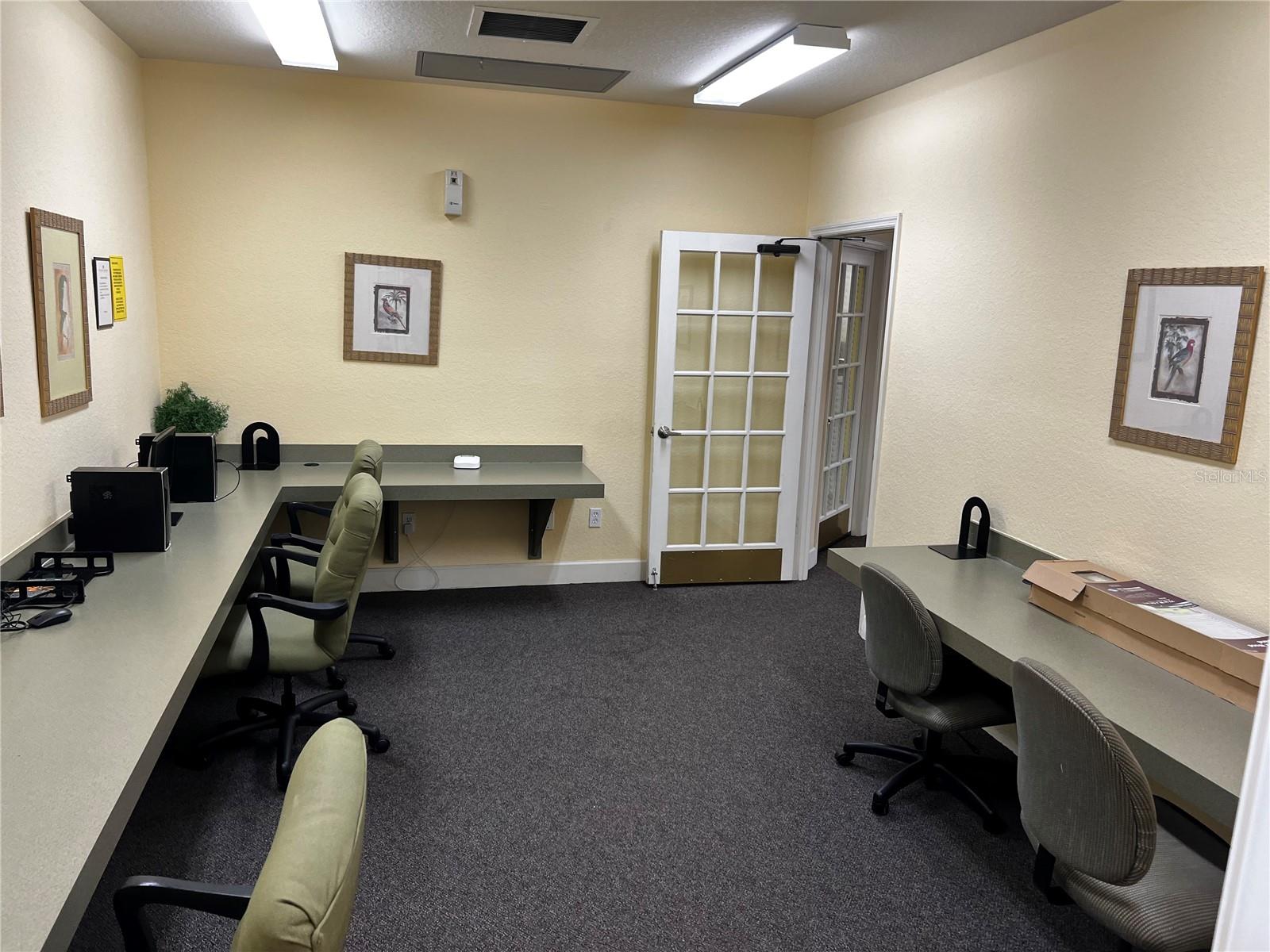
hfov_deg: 67.3
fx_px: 954
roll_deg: -2.7
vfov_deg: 53.1
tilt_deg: -12.0
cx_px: 635
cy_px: 476
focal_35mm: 26
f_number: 1.5
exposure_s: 1/120
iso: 125
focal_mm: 5.7
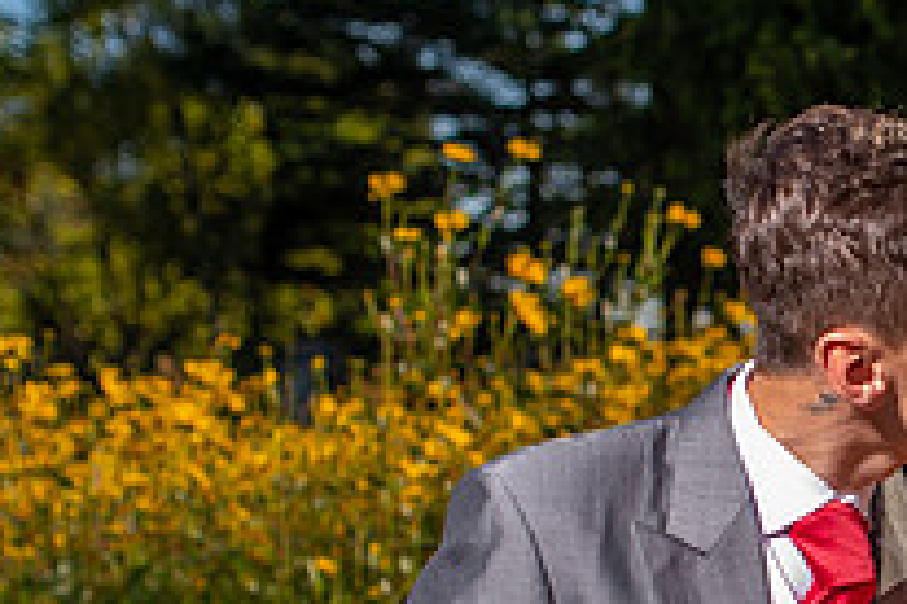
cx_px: 1065
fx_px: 2469
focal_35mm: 98
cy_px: 617
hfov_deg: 19.7
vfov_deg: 13.7
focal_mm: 35
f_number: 2.8
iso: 125
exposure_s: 1/1600
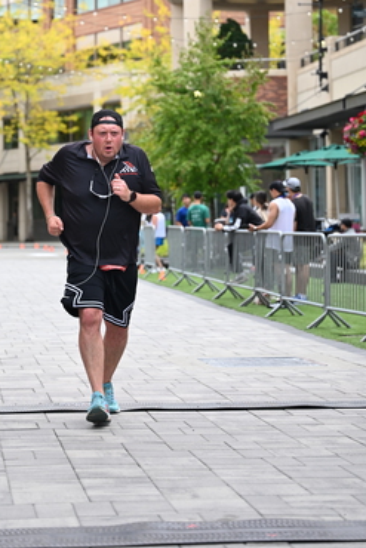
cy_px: 153
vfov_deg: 19.5
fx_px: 1584
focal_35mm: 104
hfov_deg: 13.2
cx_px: 131
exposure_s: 1/2500
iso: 640
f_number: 2.8
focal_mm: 70
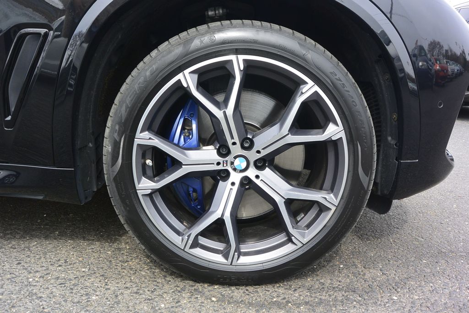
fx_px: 352
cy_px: 156
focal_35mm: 27
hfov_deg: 67.4
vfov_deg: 47.9
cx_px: 234
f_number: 4
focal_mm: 10
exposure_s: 1/320
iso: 160
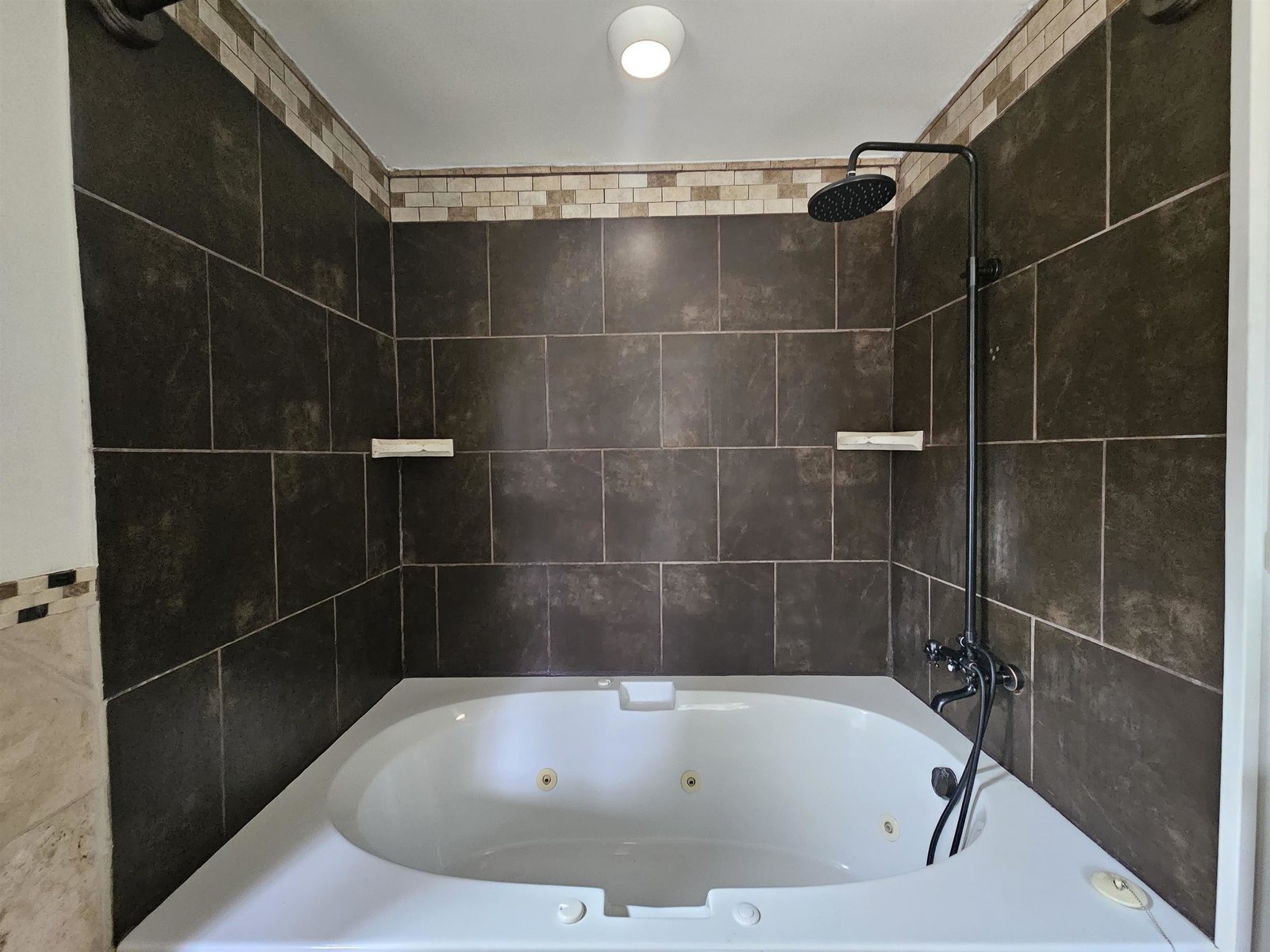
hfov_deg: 106.2
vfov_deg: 89.9
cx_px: 635
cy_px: 476
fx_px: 477
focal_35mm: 13
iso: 1000
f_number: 2.2
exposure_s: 1/24
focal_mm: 2.2
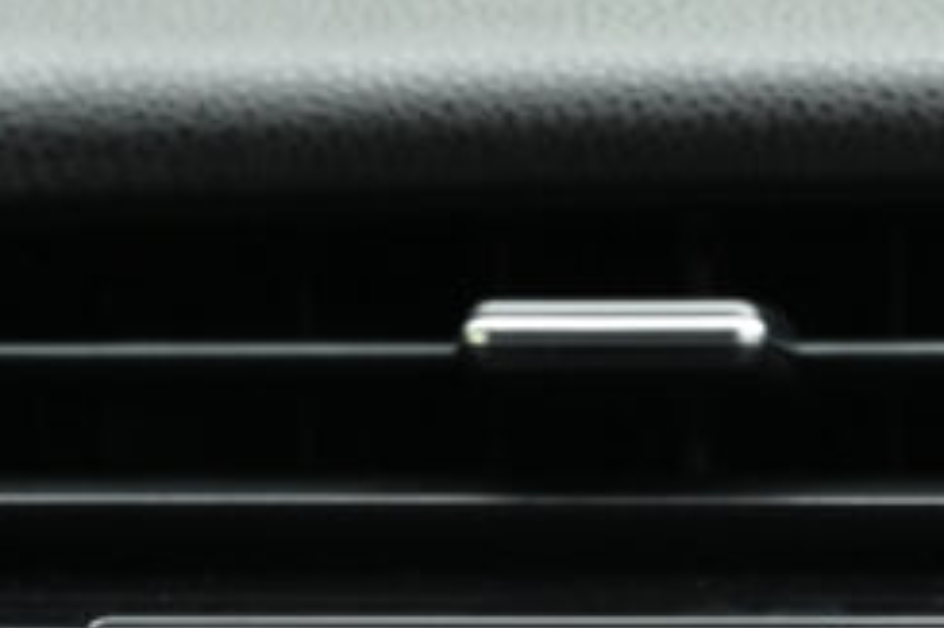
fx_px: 7651
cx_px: 1591
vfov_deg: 4.6
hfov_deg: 6.9
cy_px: 1154
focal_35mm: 292
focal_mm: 70
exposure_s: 1/30
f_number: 7.1
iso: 500
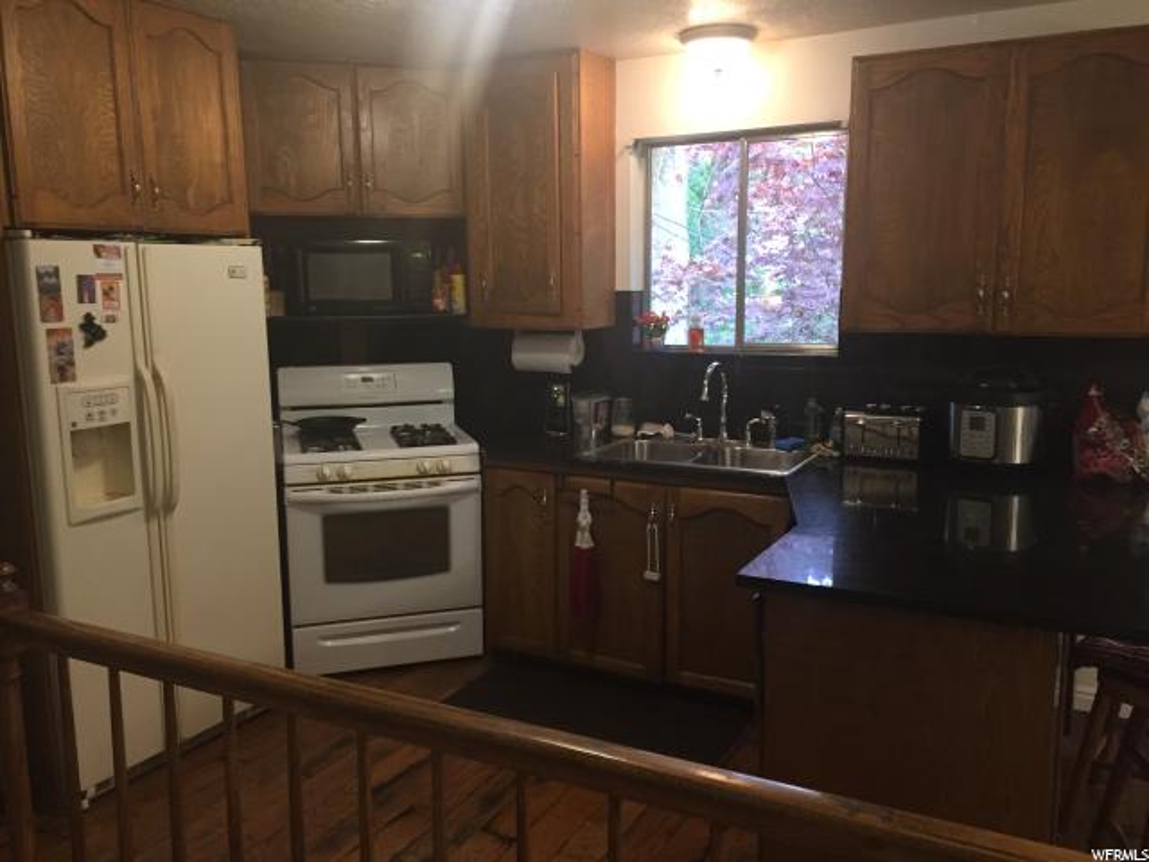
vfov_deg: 48.2
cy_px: 431
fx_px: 963
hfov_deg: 61.7
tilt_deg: -8.7
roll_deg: +1.3
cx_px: 574
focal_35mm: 29
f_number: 2.2
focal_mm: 4.15
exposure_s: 1/30
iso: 160
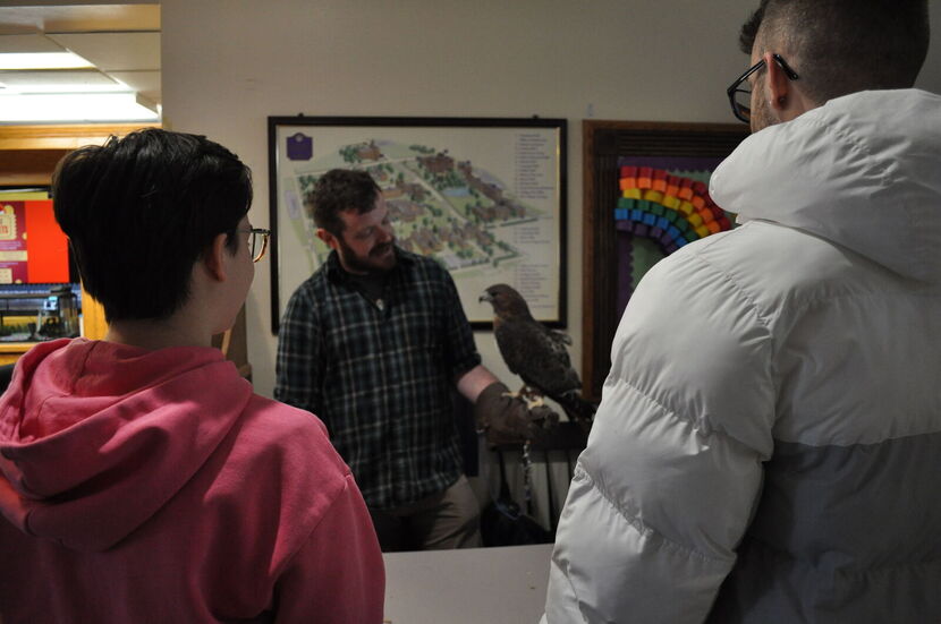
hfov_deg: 67.5
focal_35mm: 27
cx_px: 470
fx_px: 705
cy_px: 312
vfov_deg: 47.8
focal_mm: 18
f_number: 3.5
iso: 1100
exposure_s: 1/50
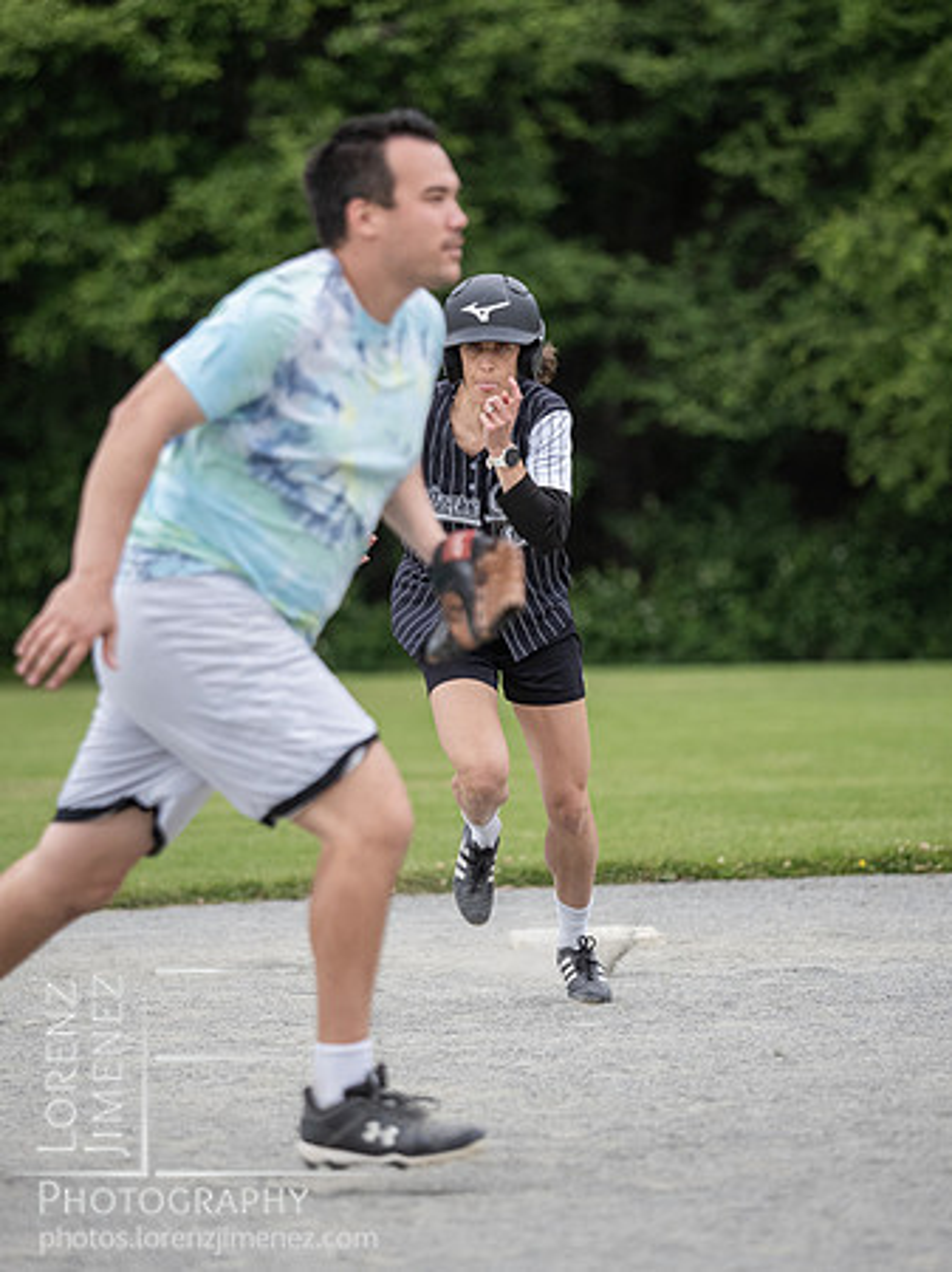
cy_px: 636
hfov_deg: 5.0
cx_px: 476
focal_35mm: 300
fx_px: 11011
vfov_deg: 6.6
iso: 800
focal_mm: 150
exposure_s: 1/2000
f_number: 2.8
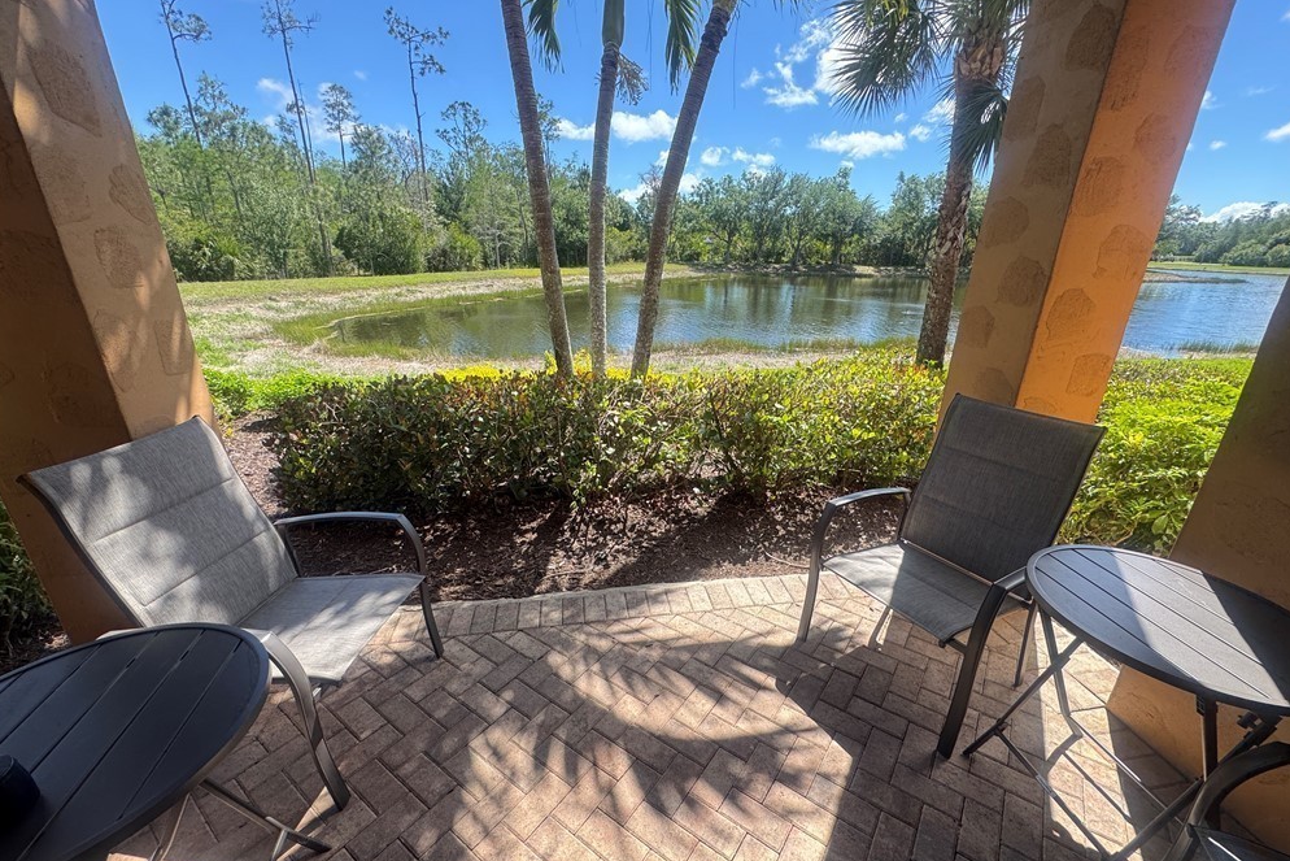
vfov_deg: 77.3
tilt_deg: -22.0
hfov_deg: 100.4
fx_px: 538
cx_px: 654
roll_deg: -1.9
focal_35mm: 15
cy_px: 455
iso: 40
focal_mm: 2.22
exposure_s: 1/263
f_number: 2.2
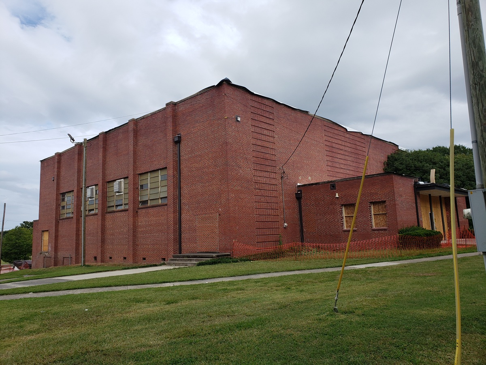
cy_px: 182
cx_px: 243
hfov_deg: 67.3
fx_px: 365
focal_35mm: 26
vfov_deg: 53.1
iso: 50
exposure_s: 1/765
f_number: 2.4
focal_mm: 4.3
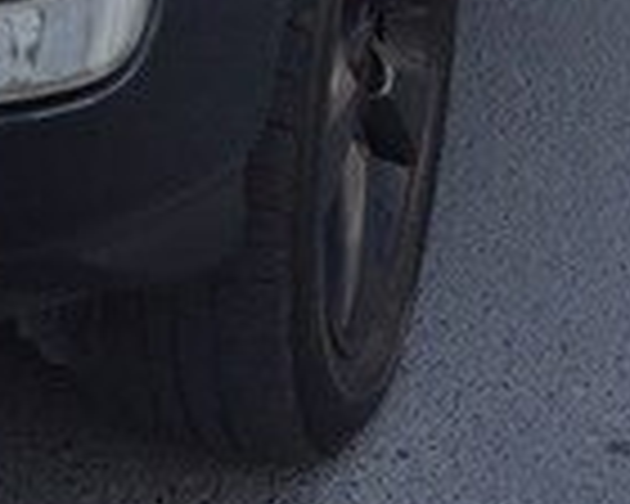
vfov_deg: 10.7
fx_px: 2480
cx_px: -310
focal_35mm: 133
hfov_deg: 13.6
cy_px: -475
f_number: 2.2
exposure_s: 1/638
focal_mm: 4.15
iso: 32
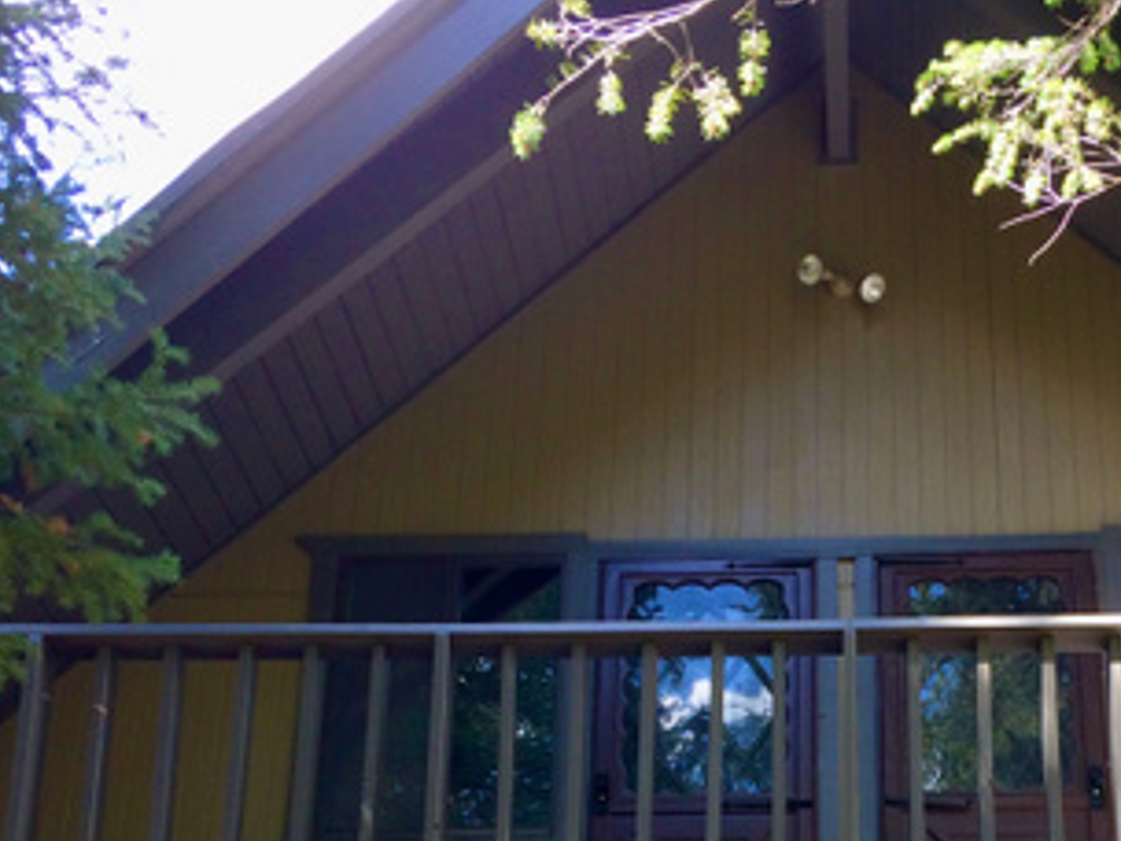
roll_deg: -1.1
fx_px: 1975
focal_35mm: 61
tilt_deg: +24.6
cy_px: 789
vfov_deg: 23.3
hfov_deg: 31.3
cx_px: 796
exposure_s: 1/120
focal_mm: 4.15
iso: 40
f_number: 2.2
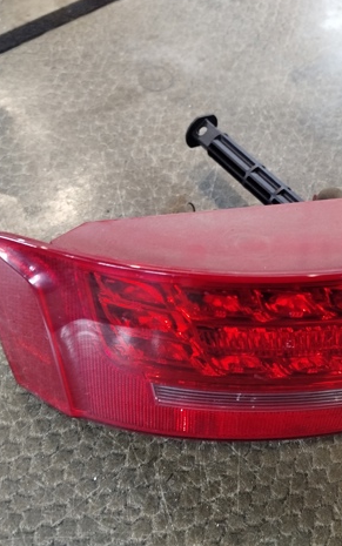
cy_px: 276
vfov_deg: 55.3
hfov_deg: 35.7
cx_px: 247
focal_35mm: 35
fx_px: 521
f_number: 1.7
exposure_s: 1/20
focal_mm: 5.31
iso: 500
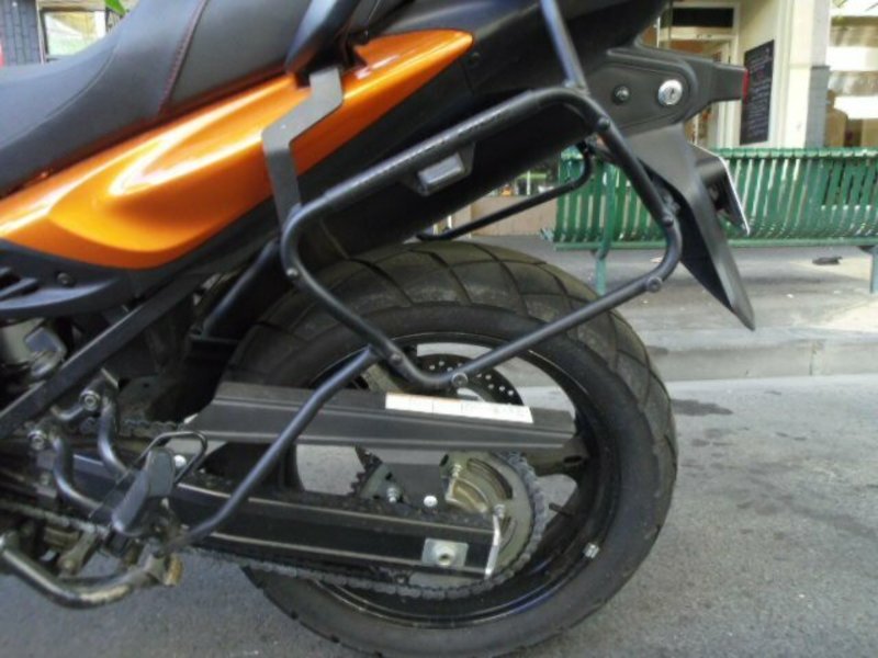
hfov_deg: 63.4
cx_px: 439
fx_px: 710
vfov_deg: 49.7
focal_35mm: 28
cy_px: 329
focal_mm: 5.1
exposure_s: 1/45
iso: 250
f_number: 3.9
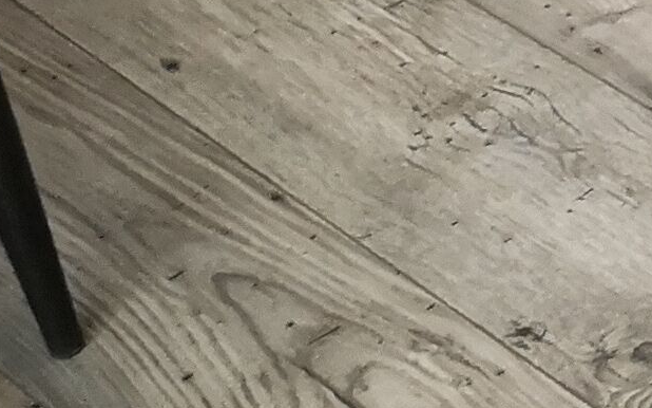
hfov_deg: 10.3
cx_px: 1708
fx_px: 3002
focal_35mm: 169
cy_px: -275
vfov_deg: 7.6
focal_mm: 5.58
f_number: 1.8
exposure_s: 1/30
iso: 320
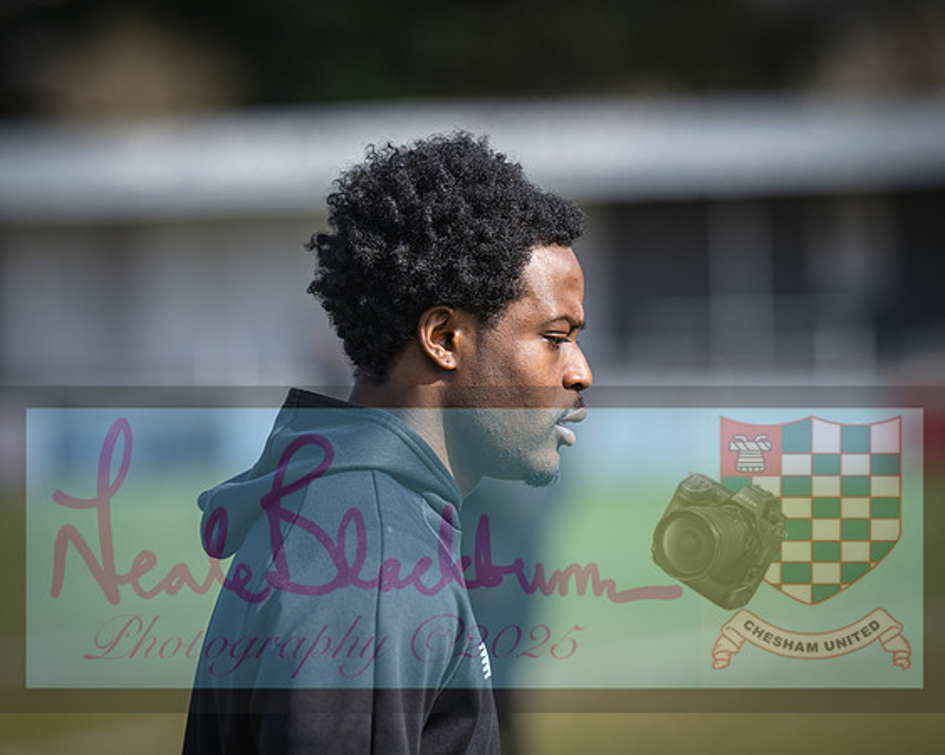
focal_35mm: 228
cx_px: 442
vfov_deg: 6.8
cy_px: 378
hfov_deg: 8.5
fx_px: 6363
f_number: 2
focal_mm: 135
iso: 32
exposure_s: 1/1000
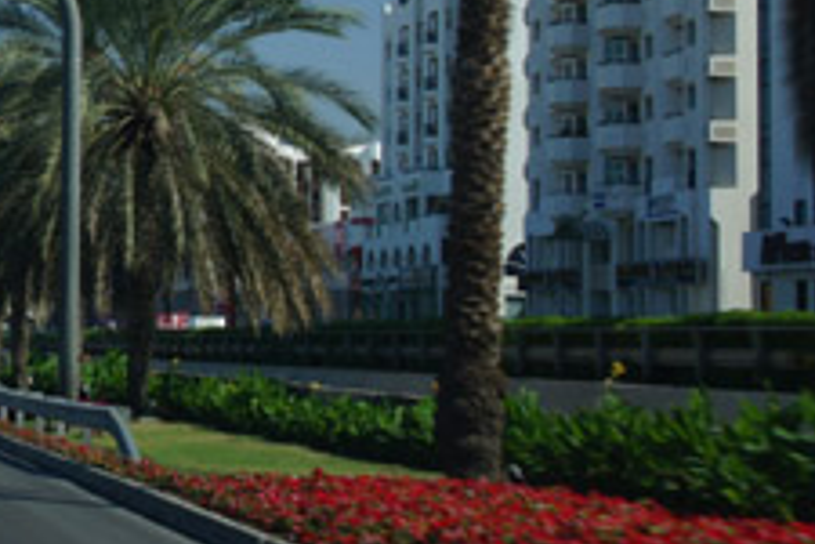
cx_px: -315
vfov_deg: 10.7
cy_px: 76
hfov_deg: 15.1
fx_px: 2898
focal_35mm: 128
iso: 200
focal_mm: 30
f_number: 11
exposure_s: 1/100
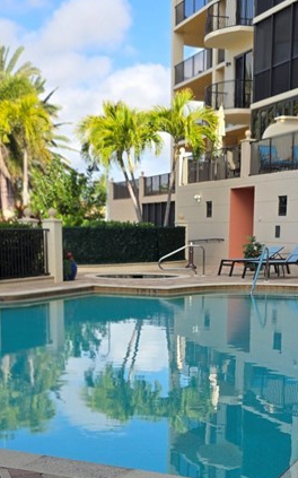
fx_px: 767
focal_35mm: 59
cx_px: 150
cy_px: 376
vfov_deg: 33.6
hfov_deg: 22.0
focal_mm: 6.3
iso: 80
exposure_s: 1/2843
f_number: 1.7
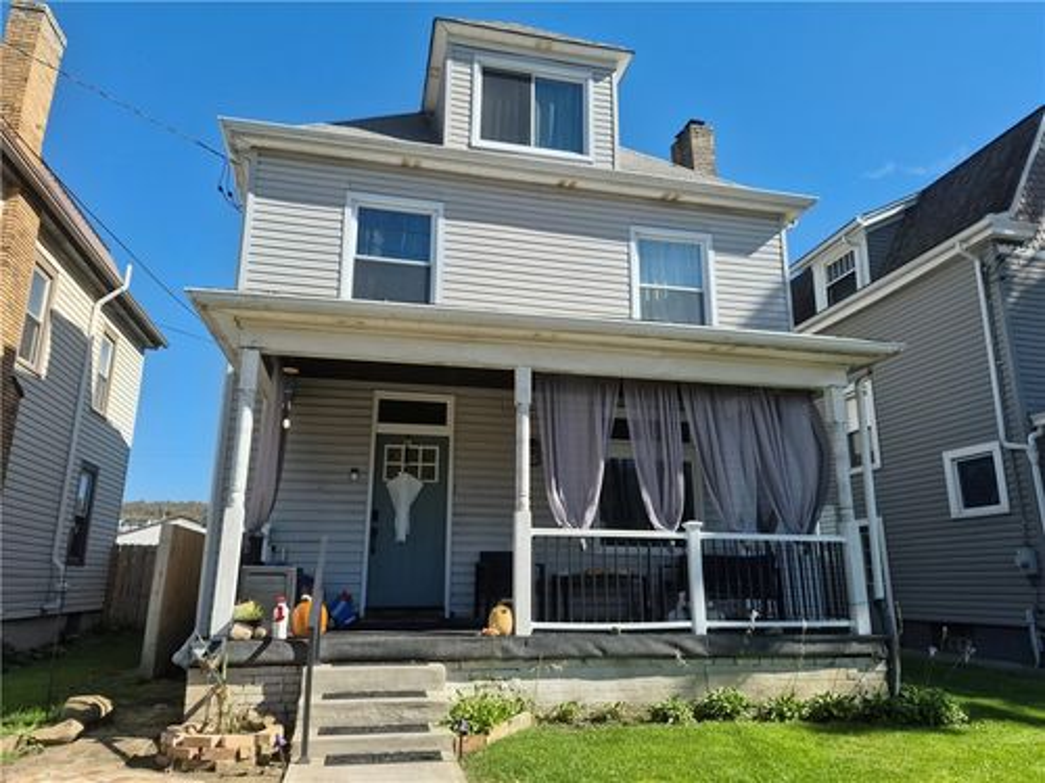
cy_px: 392
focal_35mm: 23
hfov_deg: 73.9
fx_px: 694
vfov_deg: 58.9
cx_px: 522
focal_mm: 5.4
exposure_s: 1/3448
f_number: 1.8
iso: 80
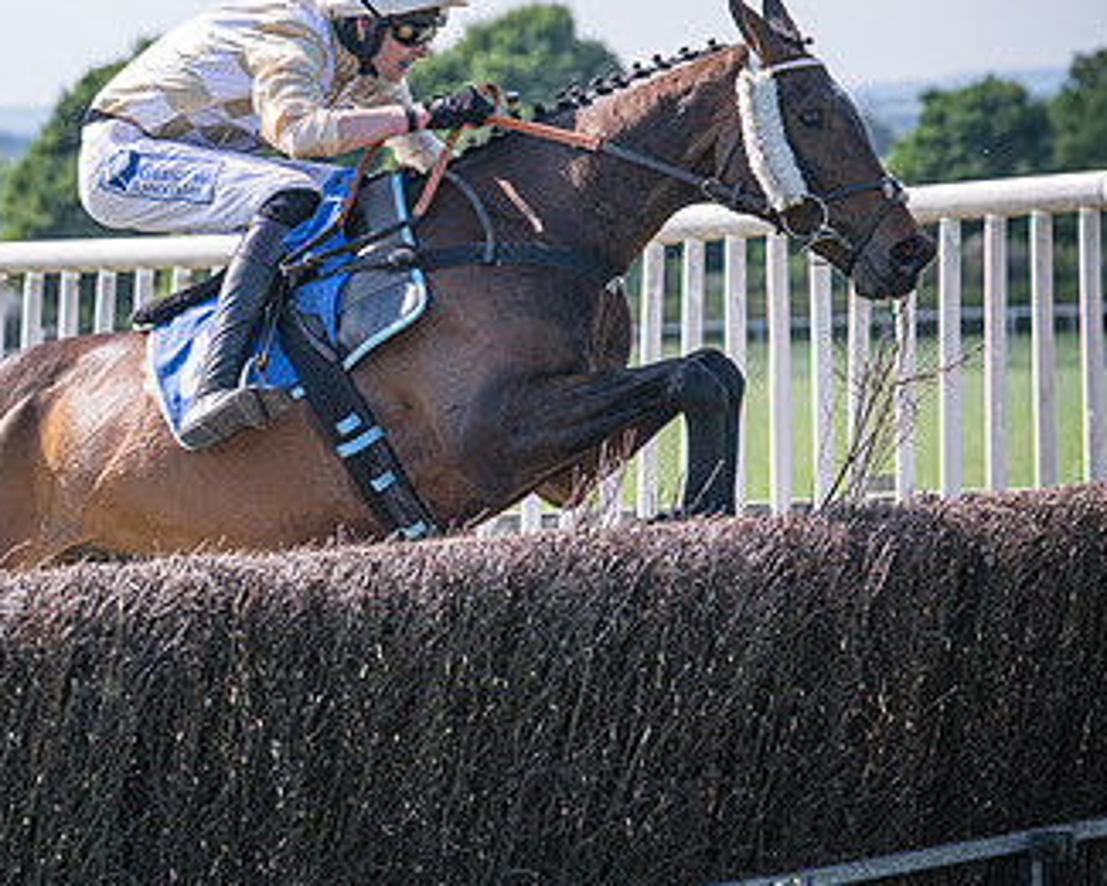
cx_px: 352
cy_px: 347
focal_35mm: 202
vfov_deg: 7.7
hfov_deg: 9.6
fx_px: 6618
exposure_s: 1/3200
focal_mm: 101
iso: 400
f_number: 4
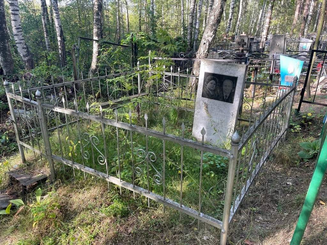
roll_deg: -3.9
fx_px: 246
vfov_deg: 53.1
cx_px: 164
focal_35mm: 26
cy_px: 122
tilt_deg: -15.3
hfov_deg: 67.3
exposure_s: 1/121
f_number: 1.6
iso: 40
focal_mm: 4.2
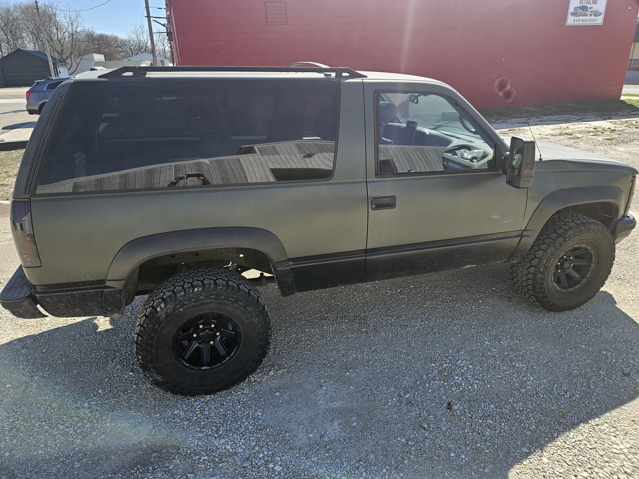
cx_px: 320
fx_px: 425
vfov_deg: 58.9
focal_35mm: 23
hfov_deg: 73.9
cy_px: 240
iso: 25
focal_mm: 5.4
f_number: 1.8
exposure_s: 1/631
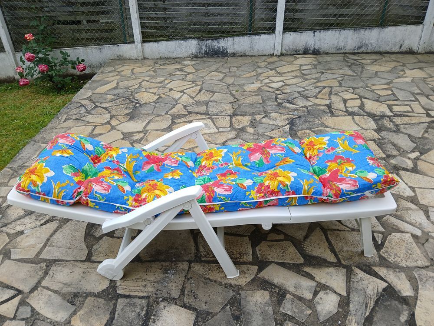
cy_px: 163
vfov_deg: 53.1
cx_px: 217
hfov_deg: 67.3
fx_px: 326
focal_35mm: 26
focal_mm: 3.98
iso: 20
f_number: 1.8
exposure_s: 1/258
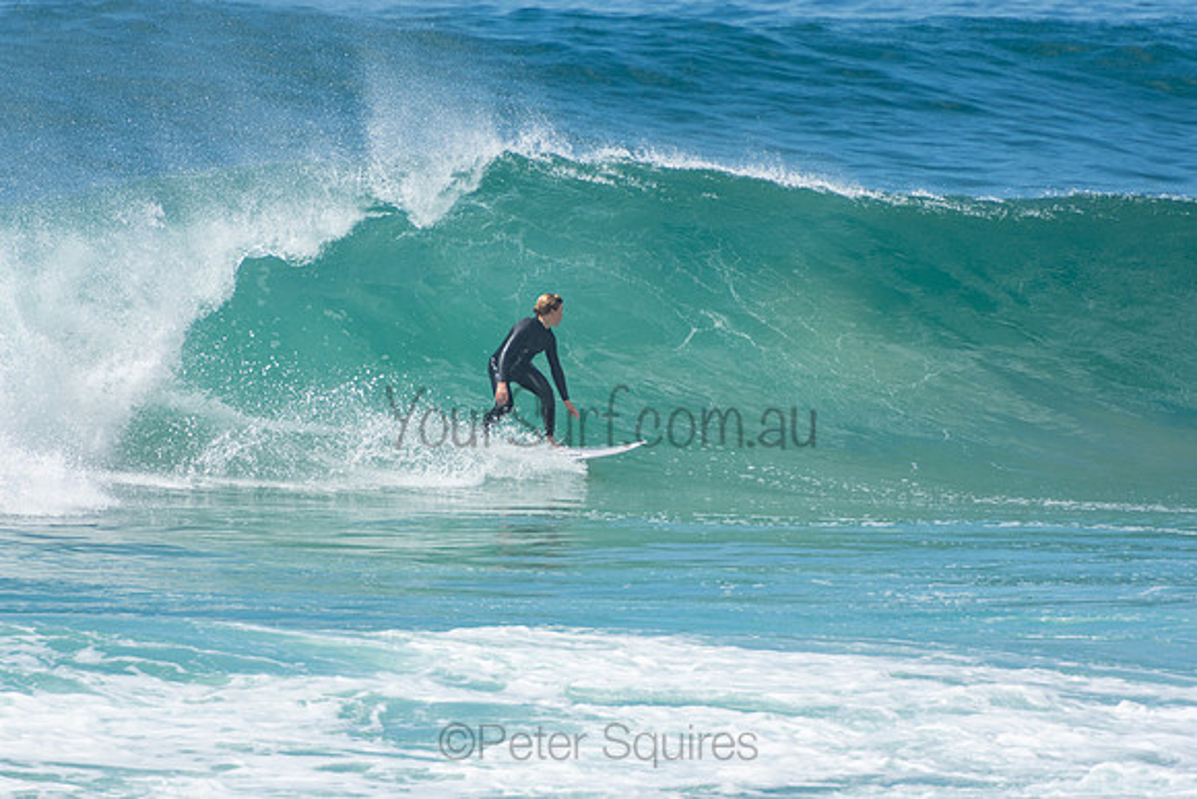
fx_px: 19954
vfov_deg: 2.3
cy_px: 400
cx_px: 598
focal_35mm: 600
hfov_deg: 3.4
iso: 220
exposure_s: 1/1250
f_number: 5.6
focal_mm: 400
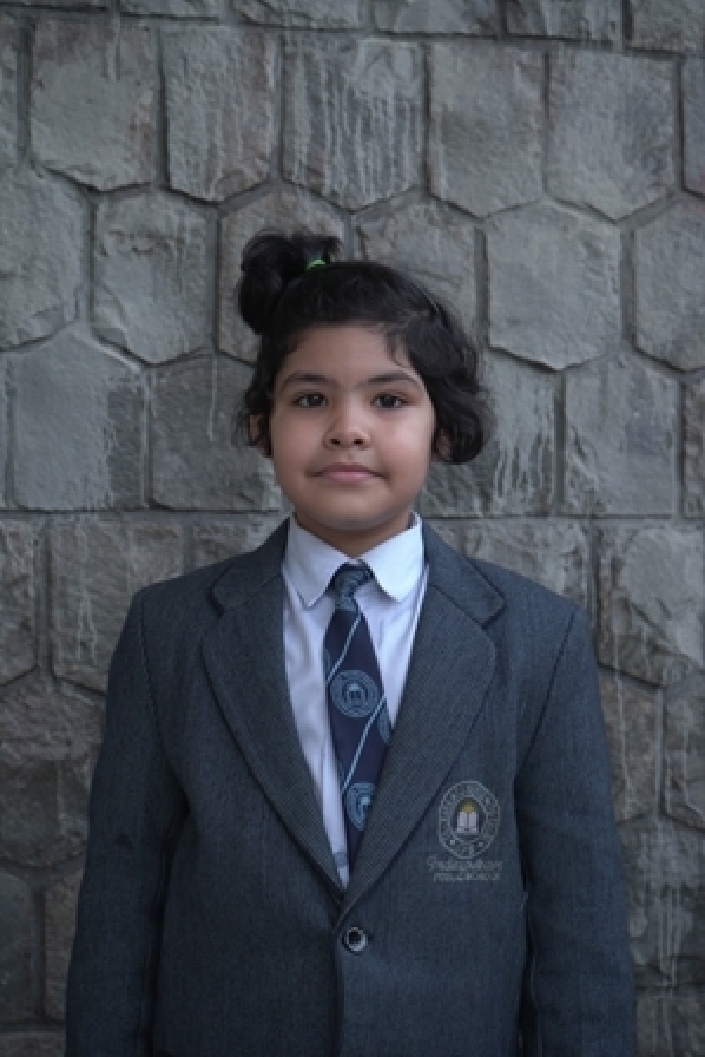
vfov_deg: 31.4
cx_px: 352
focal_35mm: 64
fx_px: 1878
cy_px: 528
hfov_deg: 21.3
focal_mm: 64
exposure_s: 1/125
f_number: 8
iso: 400
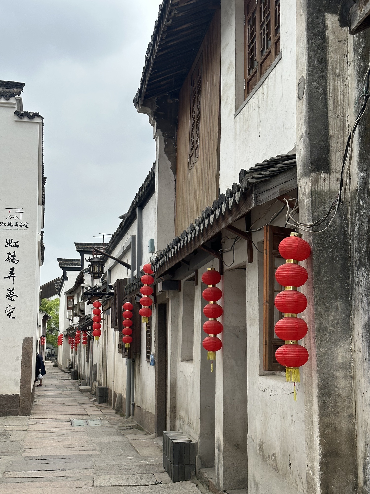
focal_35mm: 48
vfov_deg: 39.7
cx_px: 185
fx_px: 684
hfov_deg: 30.3
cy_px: 247
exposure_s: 1/2469
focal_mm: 6.86
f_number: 1.78
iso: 64
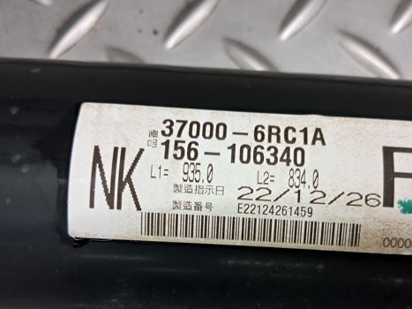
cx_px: 241
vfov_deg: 38.3
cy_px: 199
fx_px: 440
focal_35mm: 37
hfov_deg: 49.9
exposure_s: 1/50
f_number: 1.8
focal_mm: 4
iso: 100
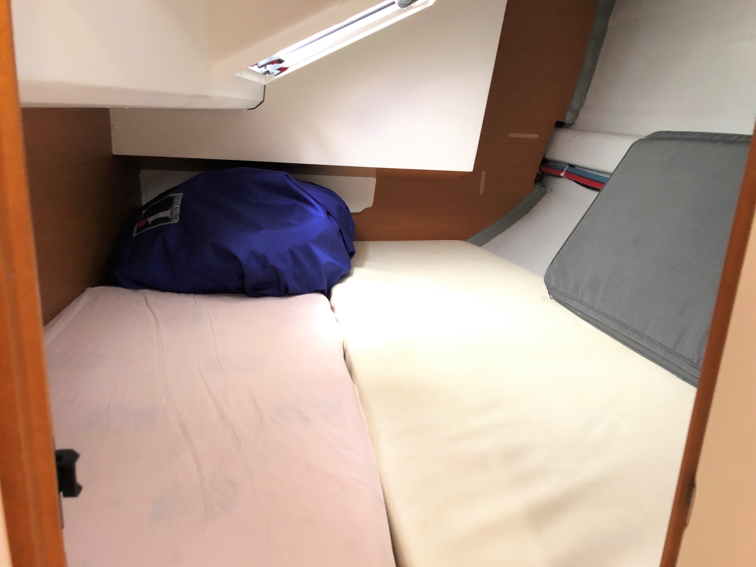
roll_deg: -2.5
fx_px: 612
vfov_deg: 49.7
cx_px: 378
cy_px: 284
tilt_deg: -17.2
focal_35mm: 28
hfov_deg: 63.4
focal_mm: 3.99
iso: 100
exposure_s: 1/12
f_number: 1.8
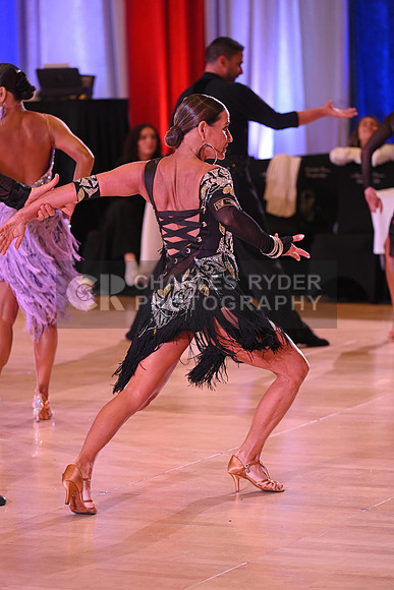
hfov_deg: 9.8
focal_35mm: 140
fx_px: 2297
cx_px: 197
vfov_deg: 14.7
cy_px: 295
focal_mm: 140
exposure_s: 1/200
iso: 1600
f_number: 4.5
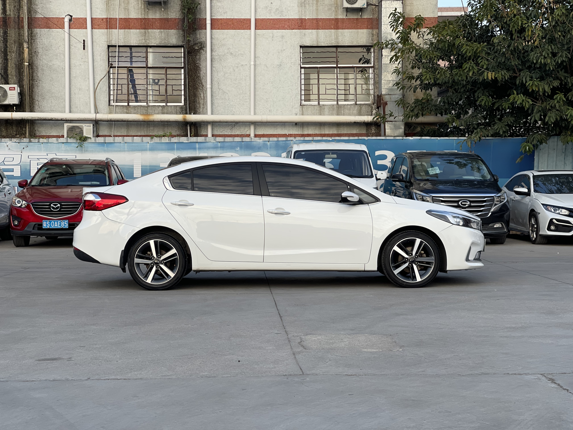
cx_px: 286
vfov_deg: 22.9
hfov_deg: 30.3
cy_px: 215
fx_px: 1059
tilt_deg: -2.5
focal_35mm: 64
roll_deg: +0.6
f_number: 2.2
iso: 32
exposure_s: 1/579
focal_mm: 7.5
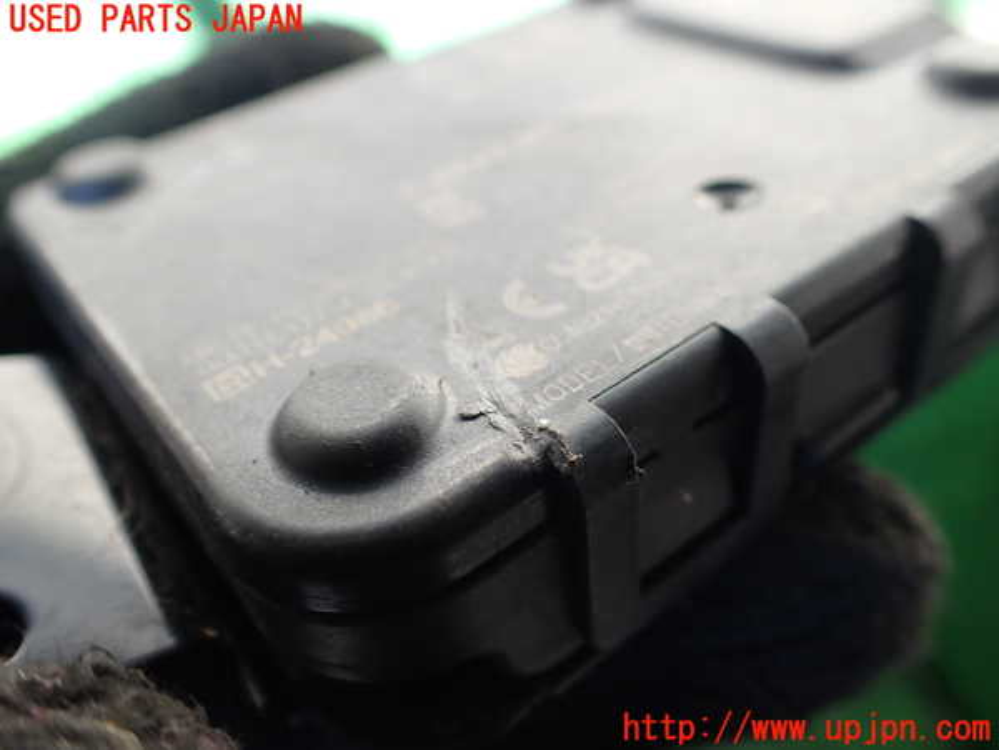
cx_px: 500
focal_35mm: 30
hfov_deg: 60.0
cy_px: 375
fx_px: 866
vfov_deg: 46.8
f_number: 2.3
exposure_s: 1/125
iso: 125
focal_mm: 5.4
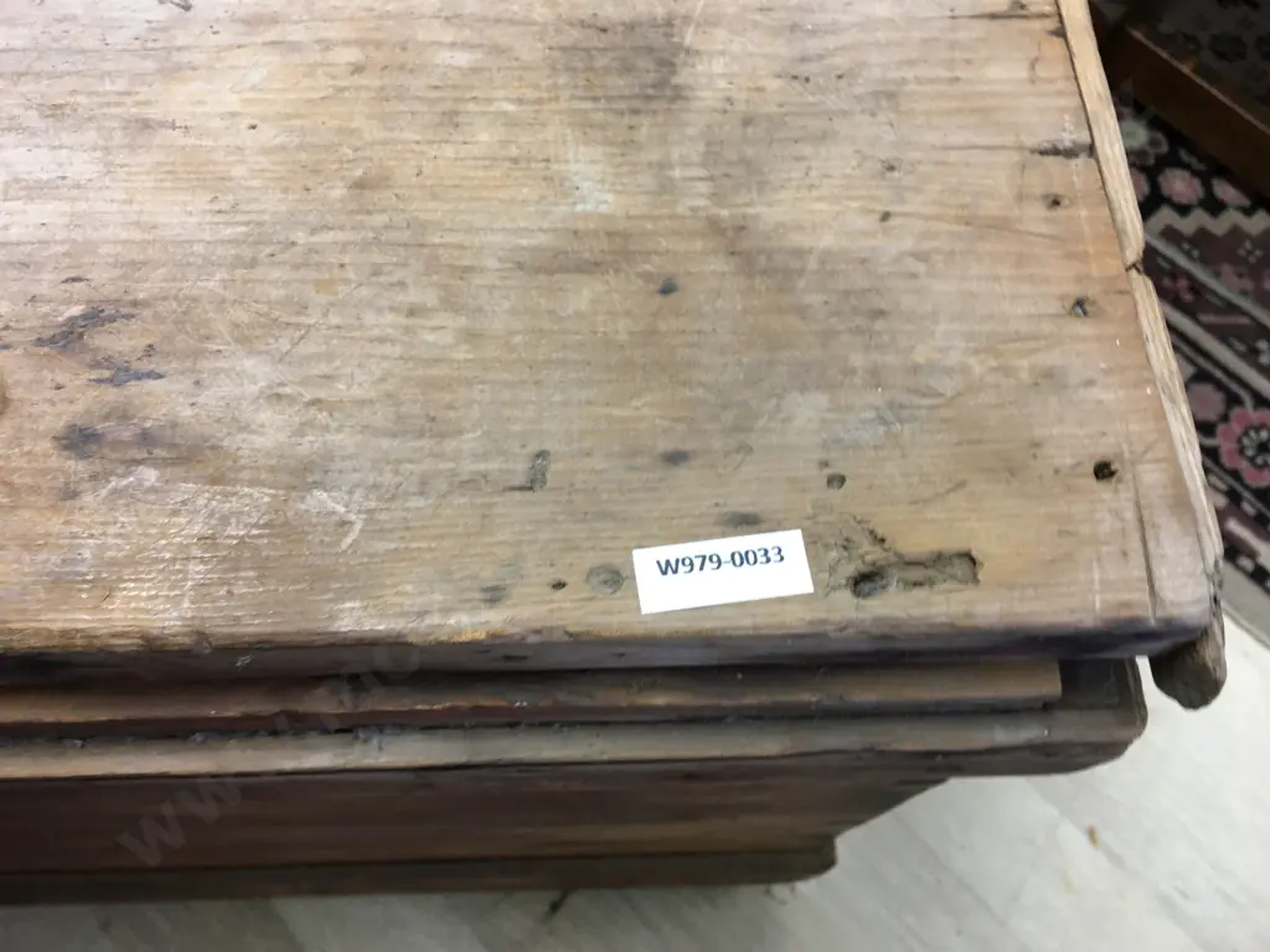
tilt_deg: -65.8
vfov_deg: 48.2
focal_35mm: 29
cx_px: 635
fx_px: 1064
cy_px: 476
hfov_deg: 61.7
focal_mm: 4.15
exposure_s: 1/17
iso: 50
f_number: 2.2
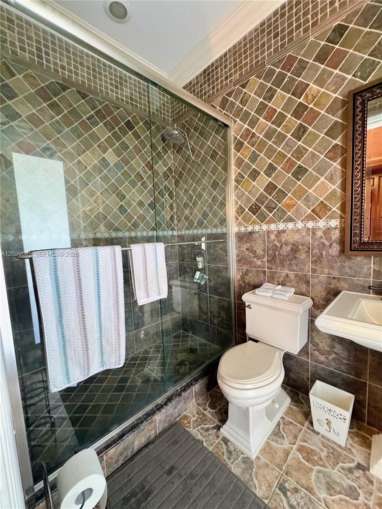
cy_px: 254
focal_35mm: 14
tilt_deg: -5.6
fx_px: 206
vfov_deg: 102.1
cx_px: 191
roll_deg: +2.6
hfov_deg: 85.7
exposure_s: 1/60
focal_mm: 2.22
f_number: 2.2
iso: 800
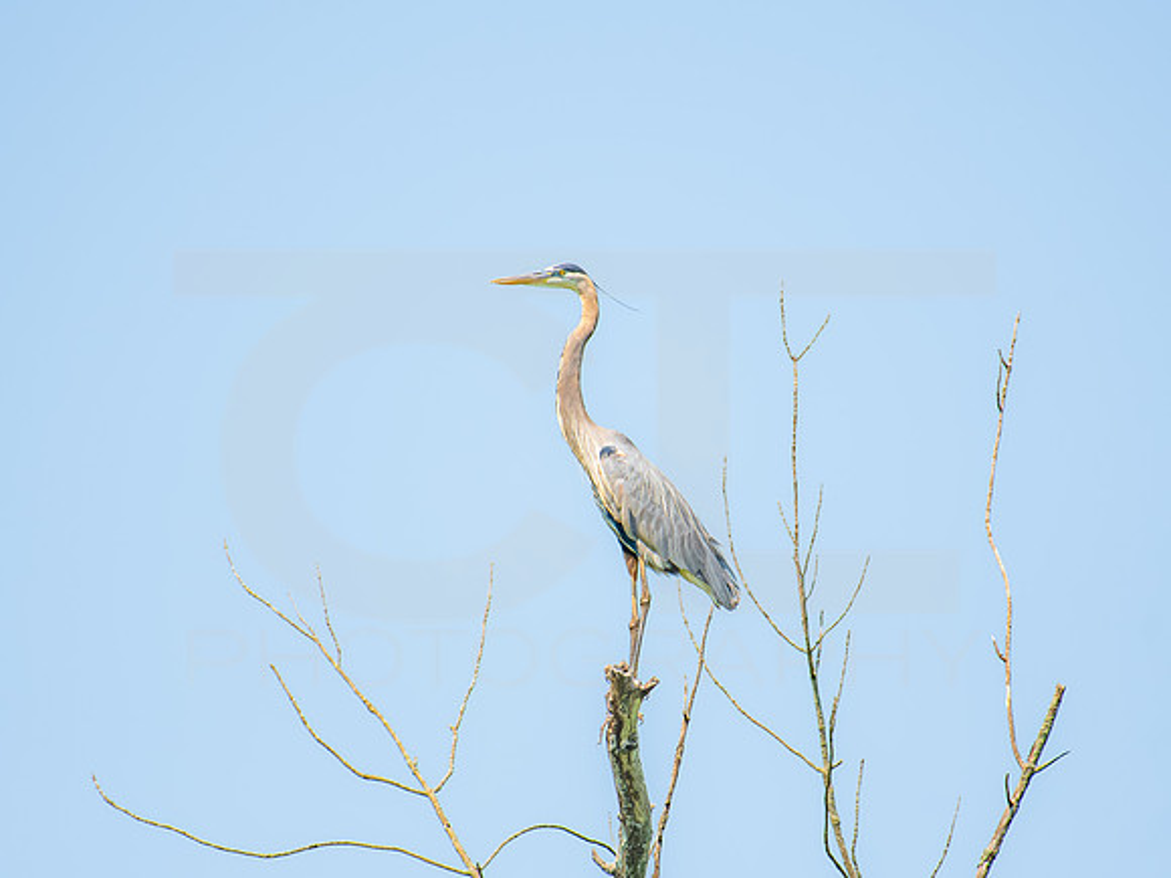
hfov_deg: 2.4
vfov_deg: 1.8
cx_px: 626
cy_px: 440
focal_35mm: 827
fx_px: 27970
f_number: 5.6
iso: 500
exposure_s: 1/3200
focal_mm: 500
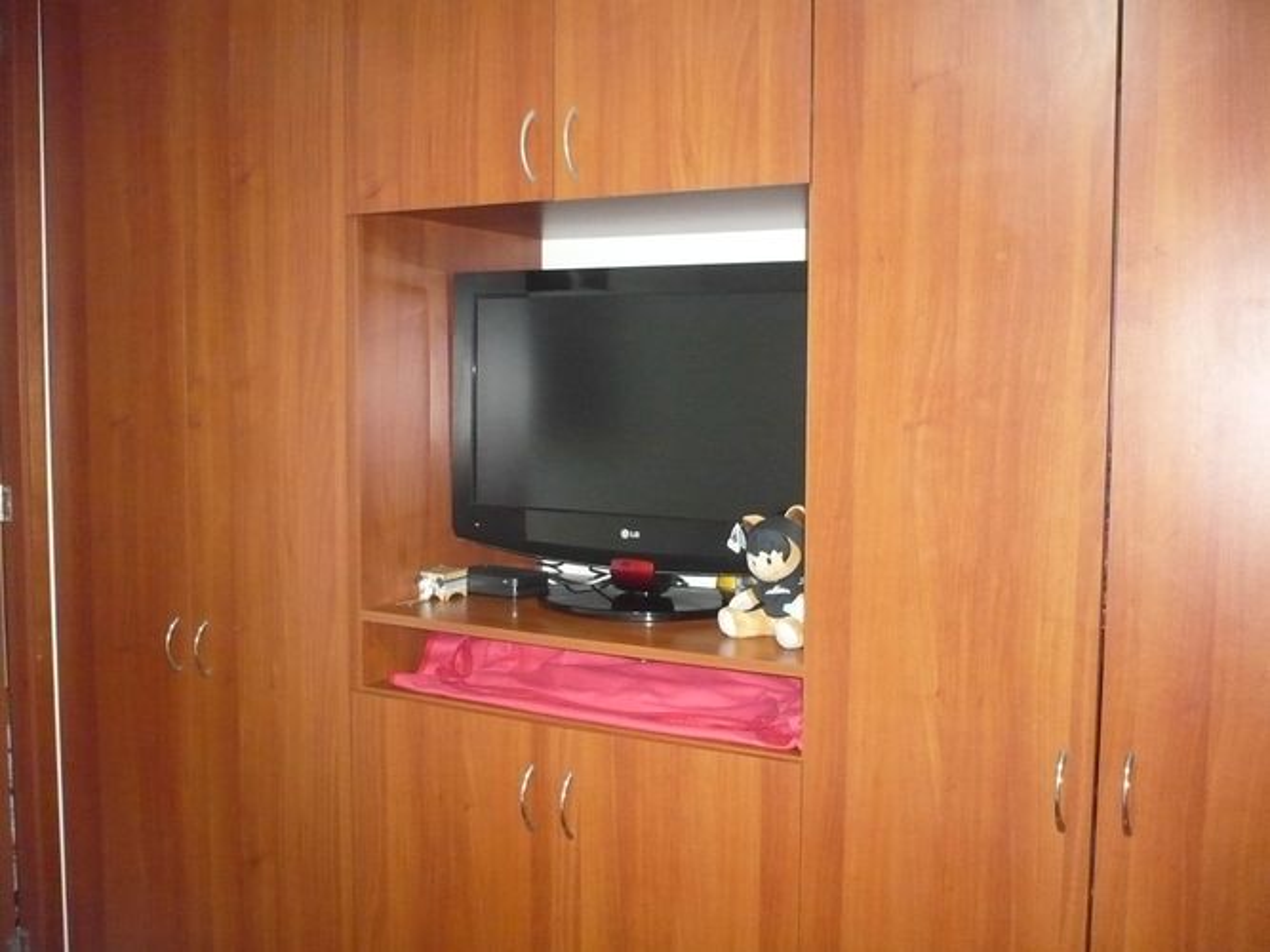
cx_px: 635
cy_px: 476
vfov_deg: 40.7
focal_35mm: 35
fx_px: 1284
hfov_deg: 52.6
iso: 640
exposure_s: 1/30
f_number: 2.8
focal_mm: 5.8
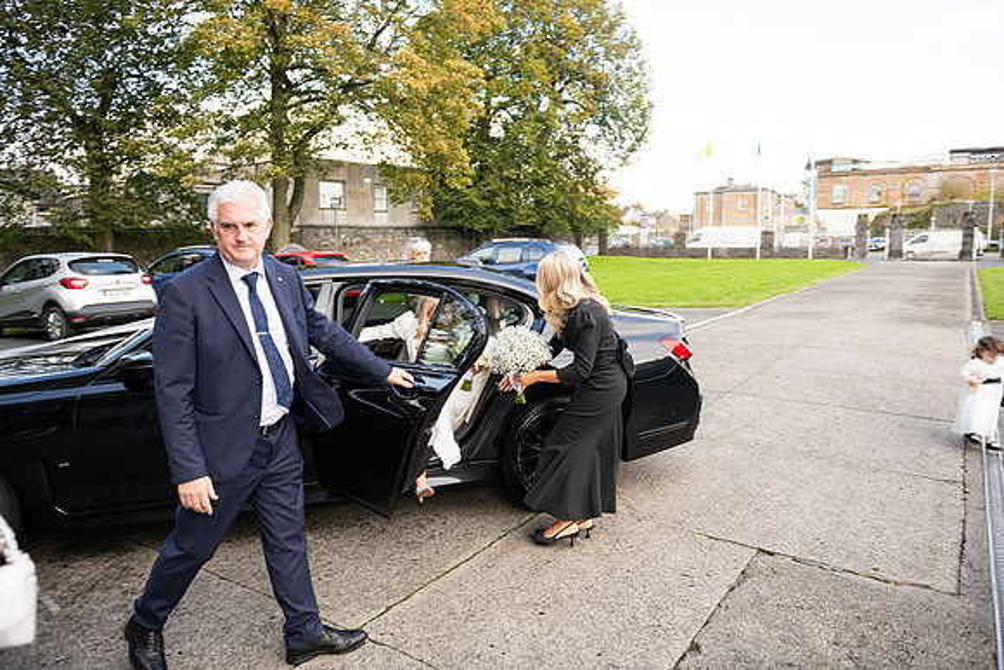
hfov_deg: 73.7
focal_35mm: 24
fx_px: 669
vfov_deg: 53.2
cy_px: 335
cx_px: 502
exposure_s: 1/160
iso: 125
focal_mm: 24
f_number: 3.5
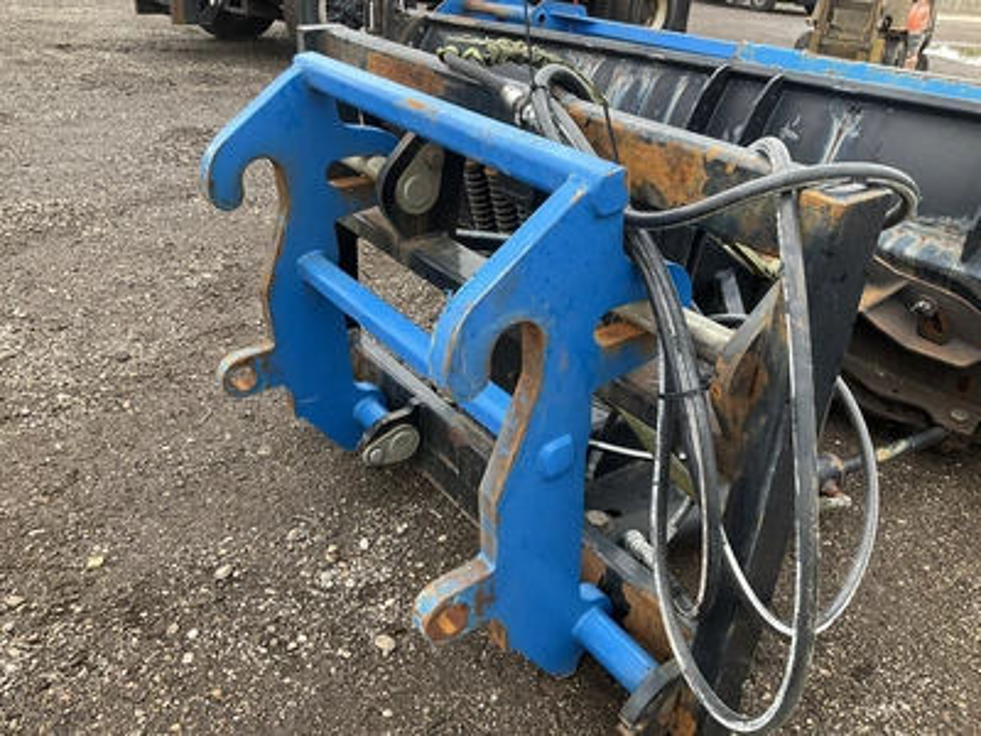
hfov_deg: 61.7
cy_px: 368
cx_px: 490
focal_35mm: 29
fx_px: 822
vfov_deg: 48.2
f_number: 1.8
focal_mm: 3
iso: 32
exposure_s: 1/122
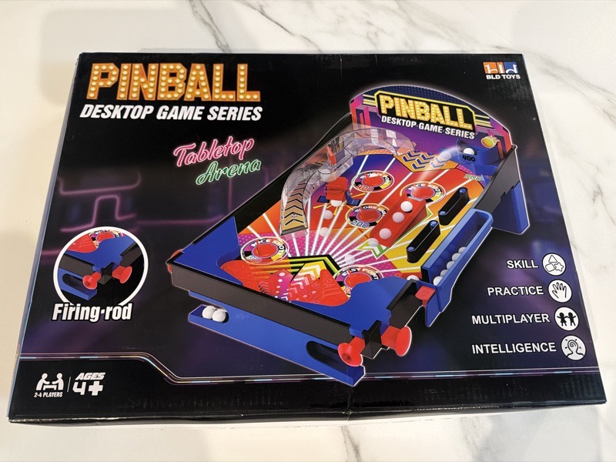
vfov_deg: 56.8
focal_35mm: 24
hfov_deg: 71.6
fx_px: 427
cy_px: 231
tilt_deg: -69.7
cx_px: 308
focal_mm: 6.76
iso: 640
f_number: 1.78
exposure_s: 1/40
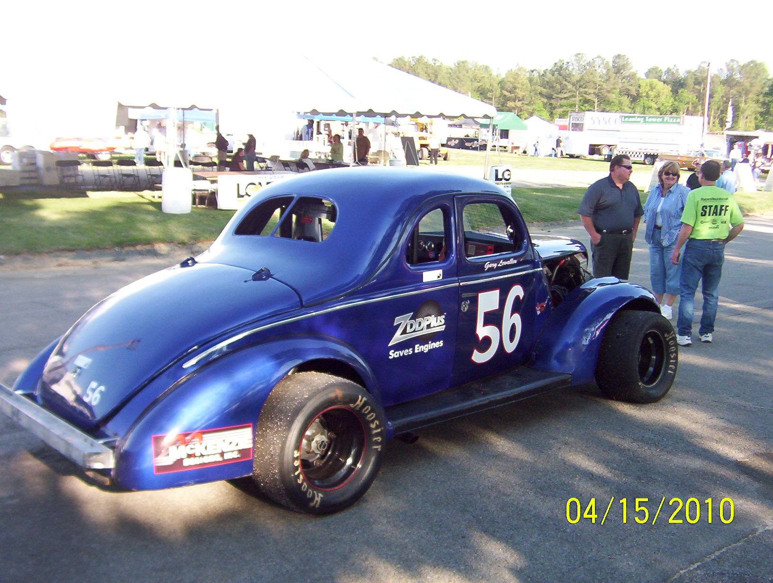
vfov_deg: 39.8
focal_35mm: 36
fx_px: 806
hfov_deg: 51.2
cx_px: 386
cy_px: 292
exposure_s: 1/421
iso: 100
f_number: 2.76
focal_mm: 5.54
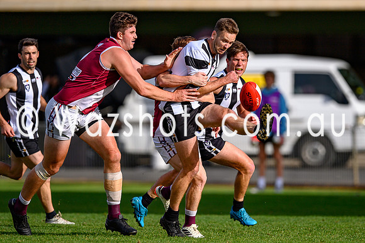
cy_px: 126
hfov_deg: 2.7
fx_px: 7850
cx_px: 215
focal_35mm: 774
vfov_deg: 1.8
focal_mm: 500
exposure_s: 1/1600
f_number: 4
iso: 110
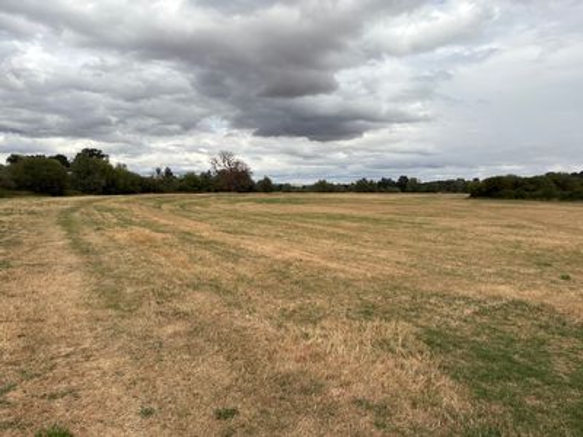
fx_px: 438
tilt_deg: -4.0
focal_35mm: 26
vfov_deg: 53.1
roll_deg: -0.4
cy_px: 218
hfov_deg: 67.3
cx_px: 292
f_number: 1.6
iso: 50
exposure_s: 1/4065
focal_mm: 5.96
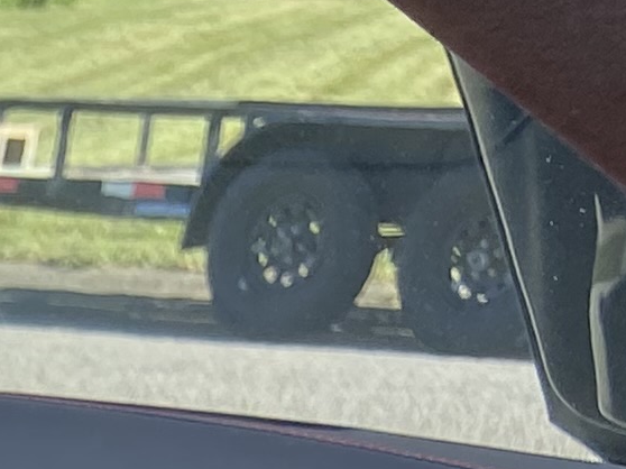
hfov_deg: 8.8
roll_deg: +1.2
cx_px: -1191
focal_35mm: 188
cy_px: 1523
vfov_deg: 6.9
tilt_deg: -24.3
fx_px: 3398
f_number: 1.8
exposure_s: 1/446
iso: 32
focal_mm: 4.25
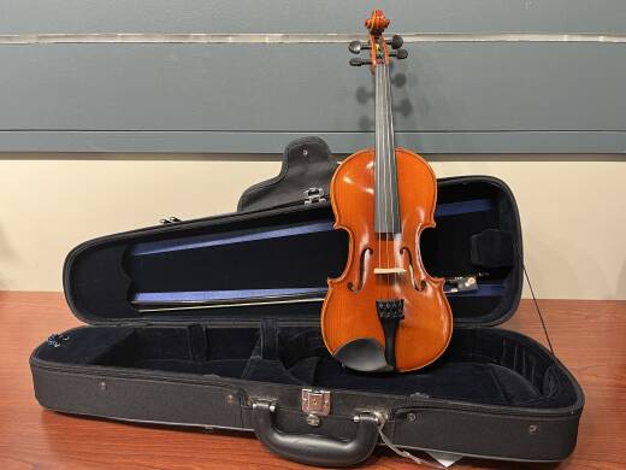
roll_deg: +0.6
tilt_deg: -20.4
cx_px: 313
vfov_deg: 53.1
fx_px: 470
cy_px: 235
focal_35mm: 26
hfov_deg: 67.3
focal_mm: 5.1
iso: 125
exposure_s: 1/60
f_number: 1.6
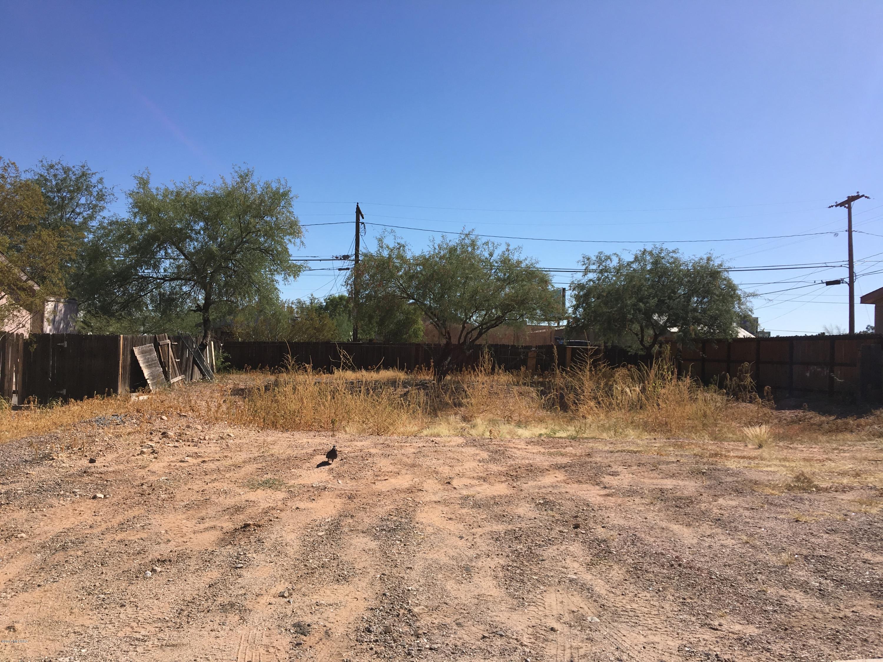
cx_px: 442
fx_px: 740
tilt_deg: +1.6
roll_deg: -1.3
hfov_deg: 61.7
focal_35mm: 29
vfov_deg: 48.2
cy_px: 331
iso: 25
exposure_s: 1/2262
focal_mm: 4.15
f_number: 2.2
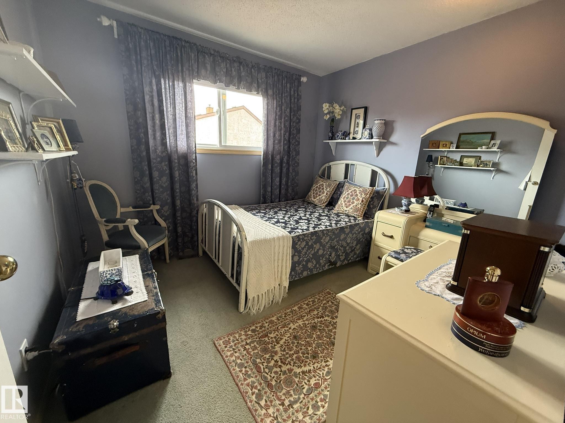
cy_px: 212
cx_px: 282
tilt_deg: -13.7
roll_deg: -2.4
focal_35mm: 14
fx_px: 229
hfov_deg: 102.1
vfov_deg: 85.7
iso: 320
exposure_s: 1/81
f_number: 2.2
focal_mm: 2.22
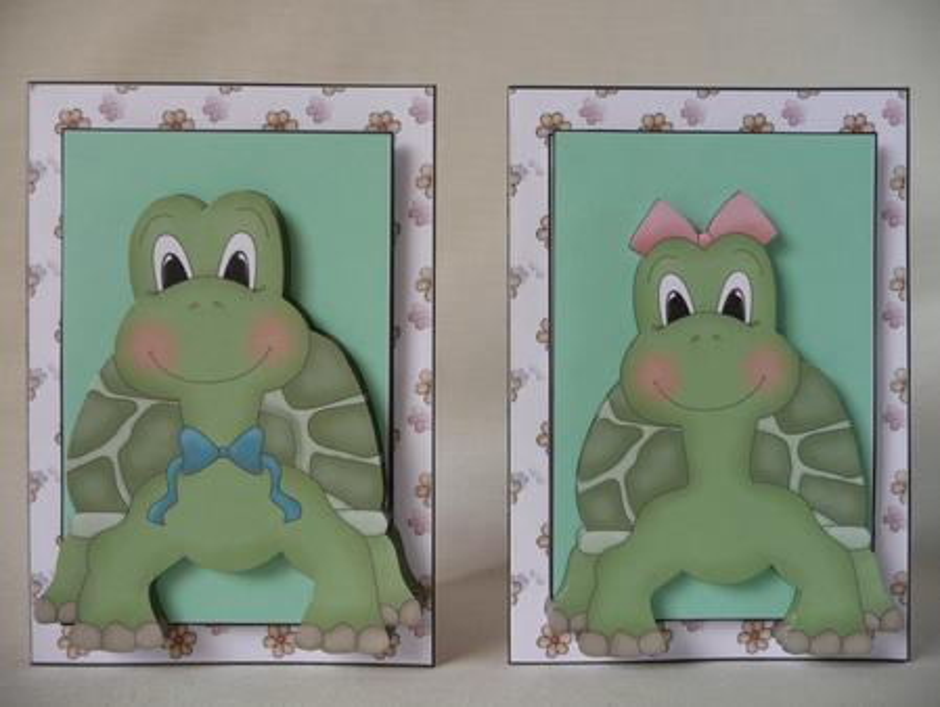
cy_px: 354
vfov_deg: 49.8
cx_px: 470
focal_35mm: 28
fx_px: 761
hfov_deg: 63.4
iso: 100
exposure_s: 1/160
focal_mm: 4.7
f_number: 3.3
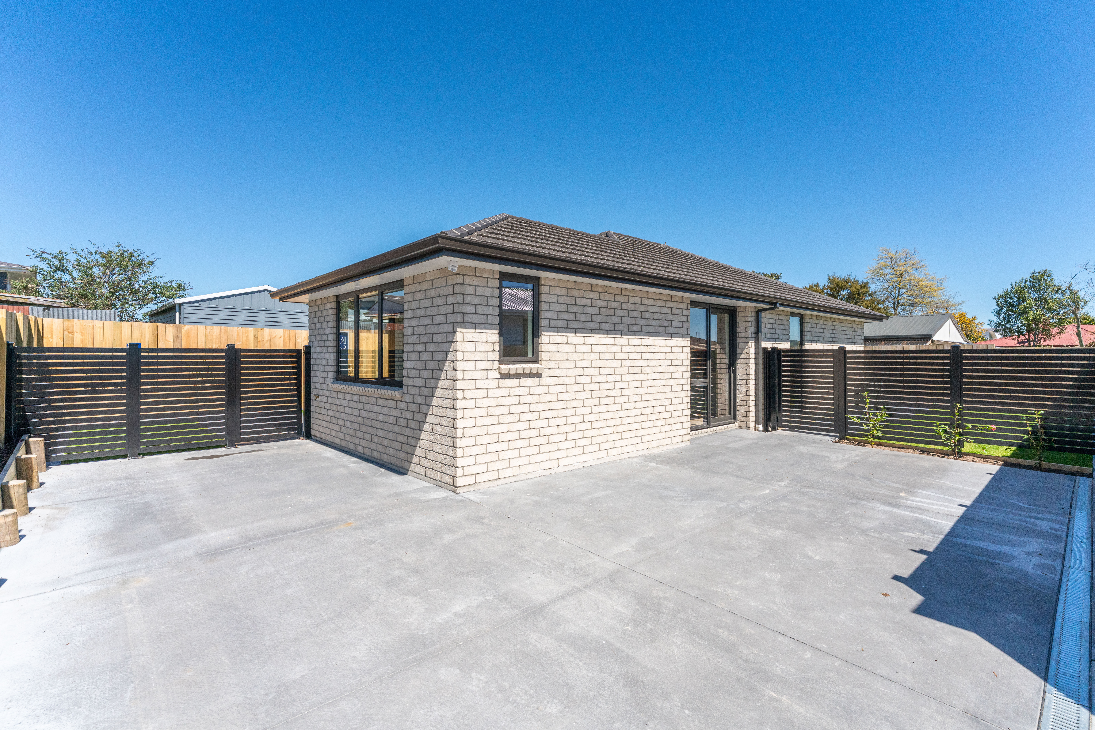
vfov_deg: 73.4
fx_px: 490
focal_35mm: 16
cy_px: 365
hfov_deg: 96.4
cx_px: 548
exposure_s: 1/2500
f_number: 8
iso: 640
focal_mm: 16.1
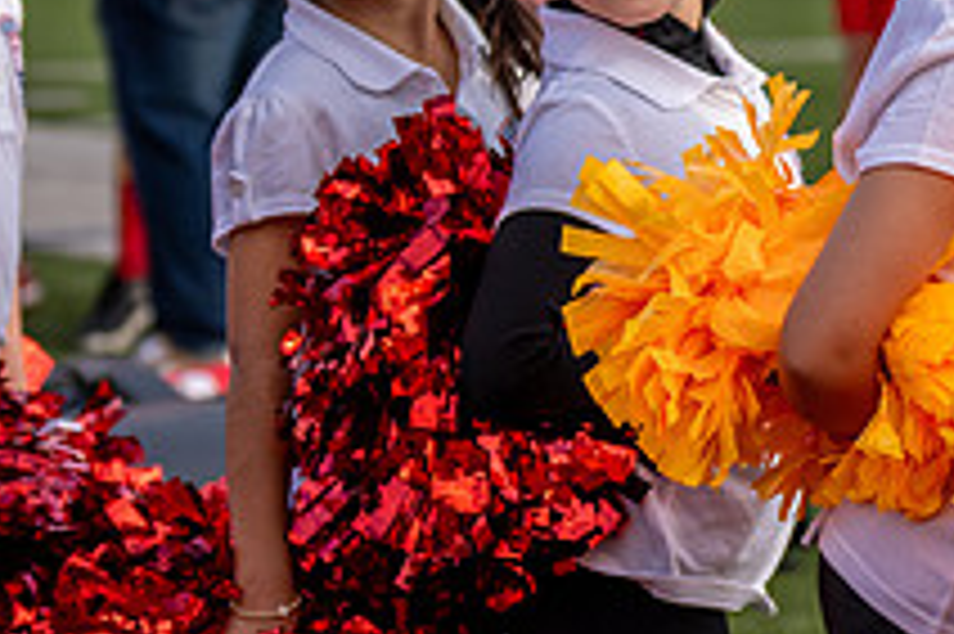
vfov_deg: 4.9
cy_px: 206
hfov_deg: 7.3
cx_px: 579
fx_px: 7441
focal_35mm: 281
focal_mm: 70
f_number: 2.8
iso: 200
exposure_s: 1/3200
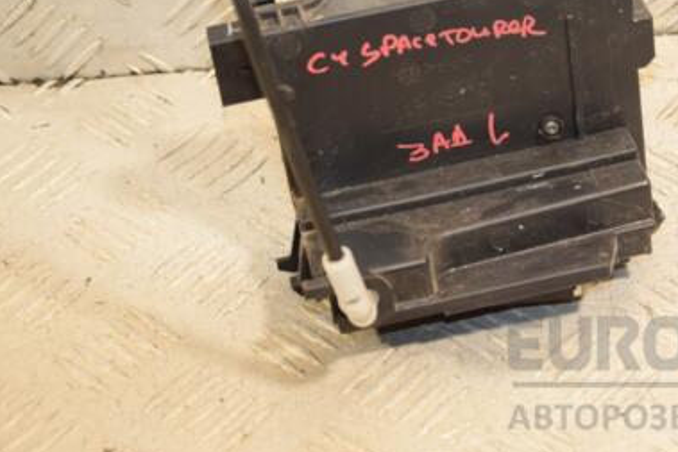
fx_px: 2012
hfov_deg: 19.0
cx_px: 474
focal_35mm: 107
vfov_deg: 12.8
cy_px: 105
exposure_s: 1/200
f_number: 5.6
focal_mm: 45
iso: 800
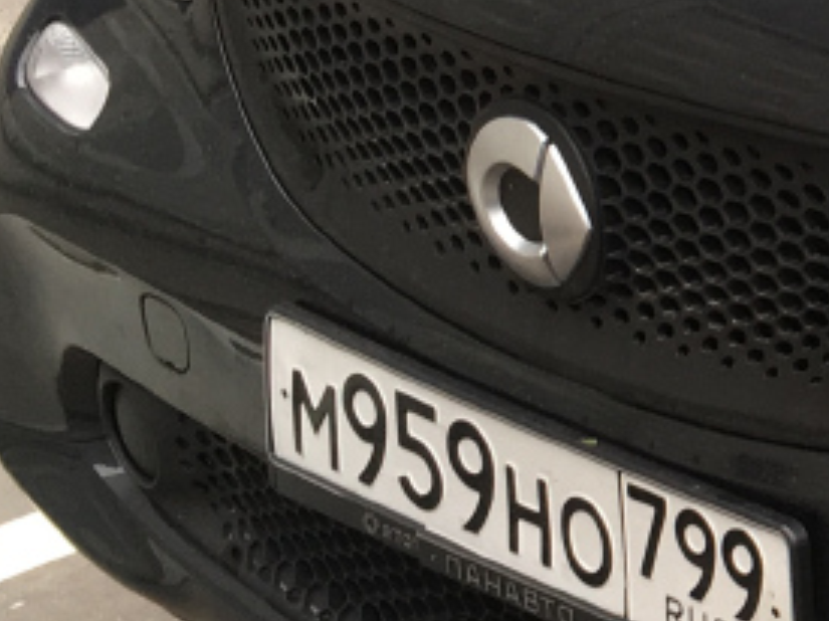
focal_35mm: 137
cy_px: 113
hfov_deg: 12.7
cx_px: 1649
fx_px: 3280
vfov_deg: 10.8
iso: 25
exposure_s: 1/50
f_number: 2.2
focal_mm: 4.15
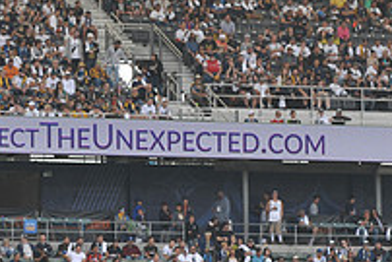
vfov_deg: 4.0
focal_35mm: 344
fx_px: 3748
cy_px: 279
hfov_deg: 6.0
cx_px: 45
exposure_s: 1/2500
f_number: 3.5
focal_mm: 120
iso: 320
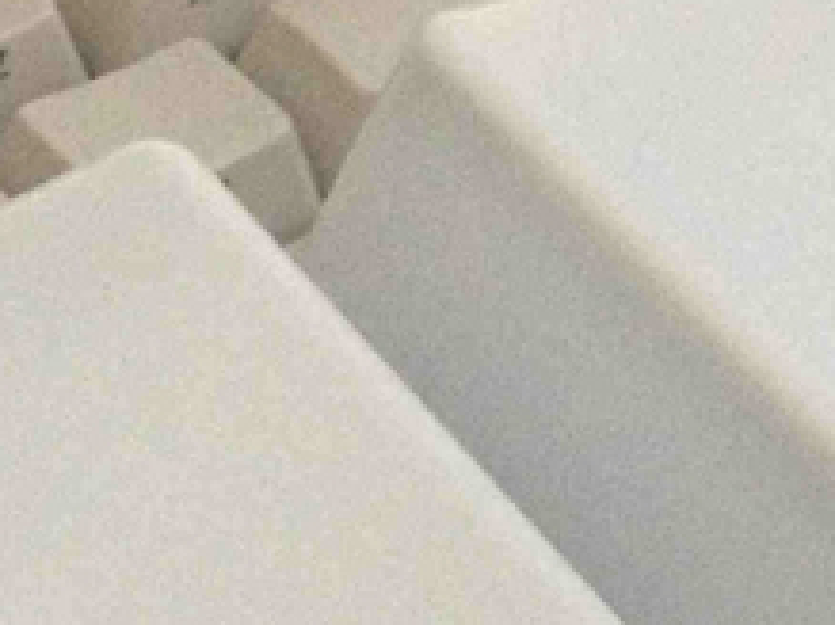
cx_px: 732
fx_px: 3954
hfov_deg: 12.0
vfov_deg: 9.0
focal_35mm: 164
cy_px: 137
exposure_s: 1/20
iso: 320
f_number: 2.4
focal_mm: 4.28
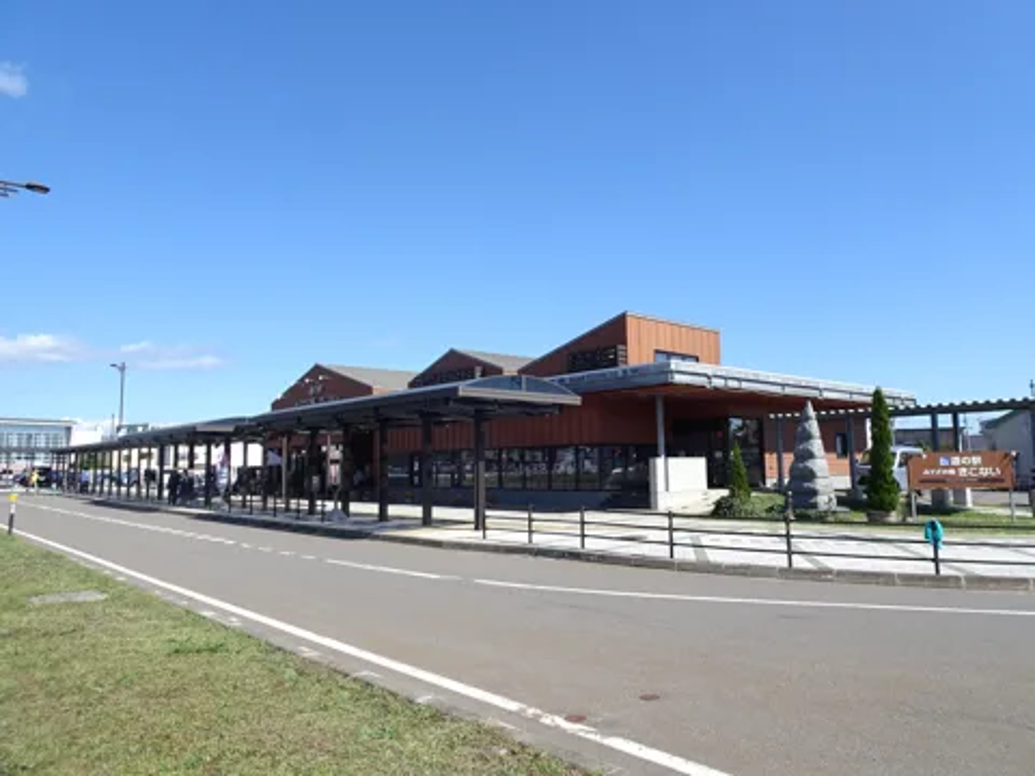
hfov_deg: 71.6
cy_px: 388
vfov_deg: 56.8
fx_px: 718
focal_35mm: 24
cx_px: 518
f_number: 4.5
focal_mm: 4.1
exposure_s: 1/400
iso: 80
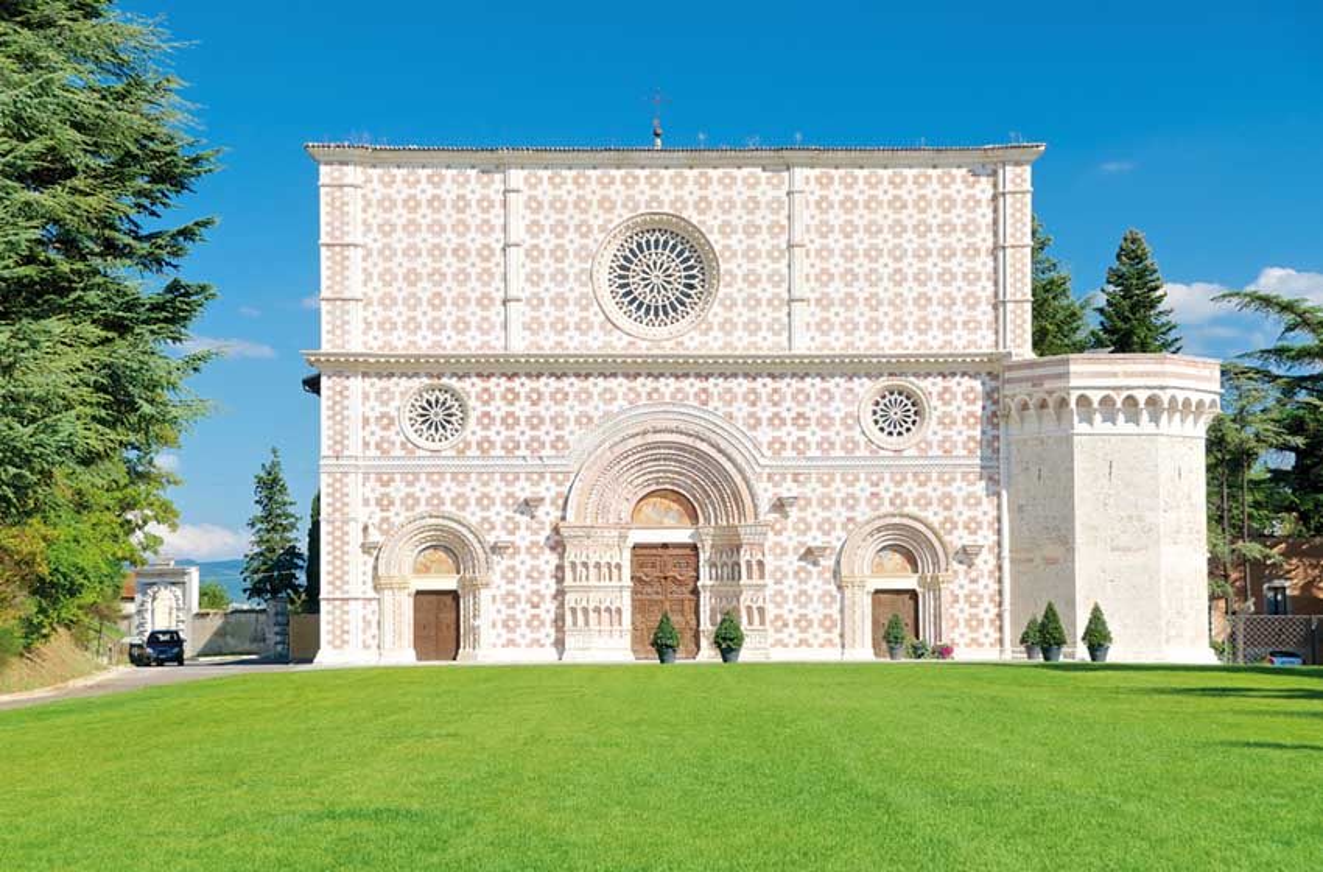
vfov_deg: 19.6
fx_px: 2526
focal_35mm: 69
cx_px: 662
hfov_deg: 29.3
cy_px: 436
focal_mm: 46
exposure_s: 1/160
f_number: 7.1
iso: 200
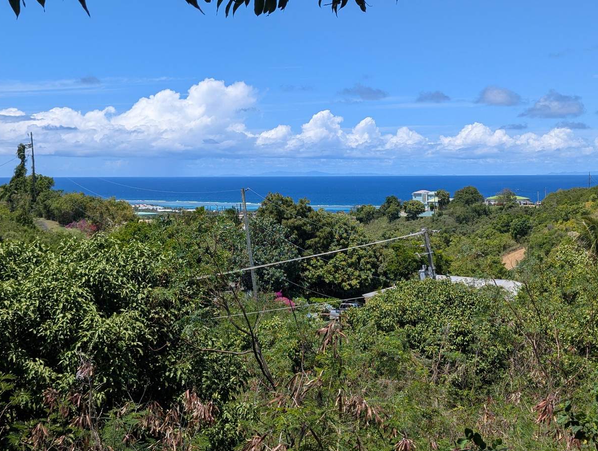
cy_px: 223
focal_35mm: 52
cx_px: 311
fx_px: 900
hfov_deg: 36.8
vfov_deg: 28.1
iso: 21
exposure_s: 1/1650
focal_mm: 6.9
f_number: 1.68
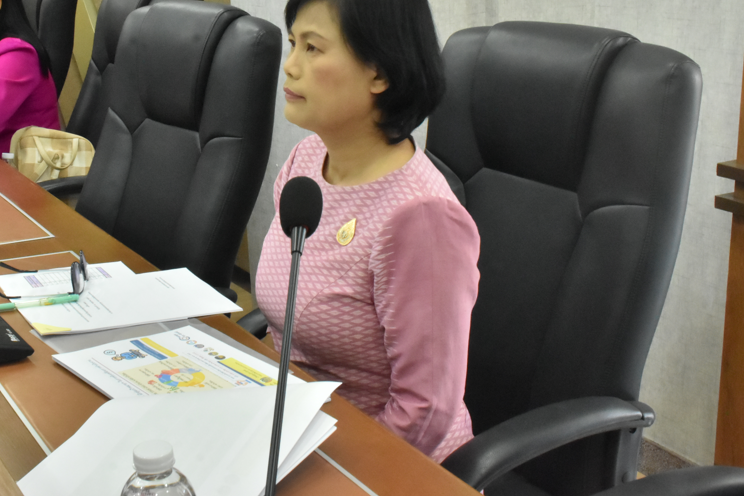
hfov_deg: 36.6
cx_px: 266
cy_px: 125
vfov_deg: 24.8
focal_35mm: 54
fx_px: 1116
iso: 3200
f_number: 20
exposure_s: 1/13
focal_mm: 24
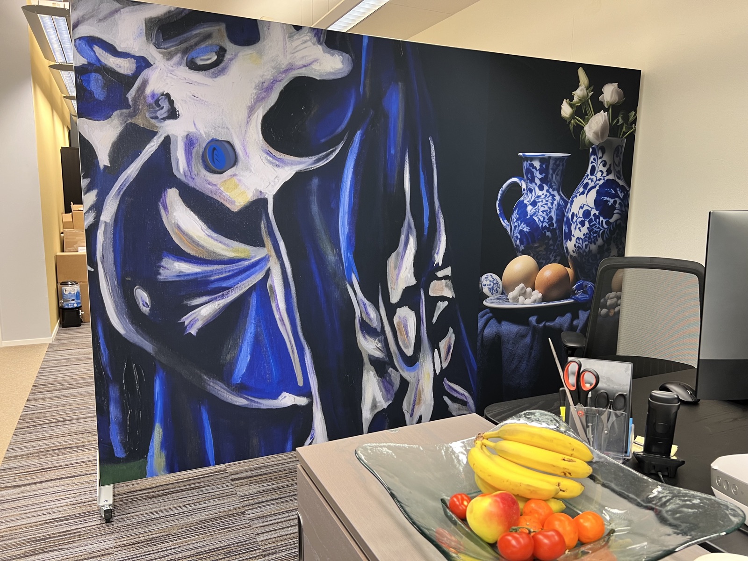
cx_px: 374
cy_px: 280
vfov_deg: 53.1
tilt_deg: -8.5
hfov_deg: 67.3
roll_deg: +0.1
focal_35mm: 26
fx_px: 562
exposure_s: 1/50
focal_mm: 5.7
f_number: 1.5
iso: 80
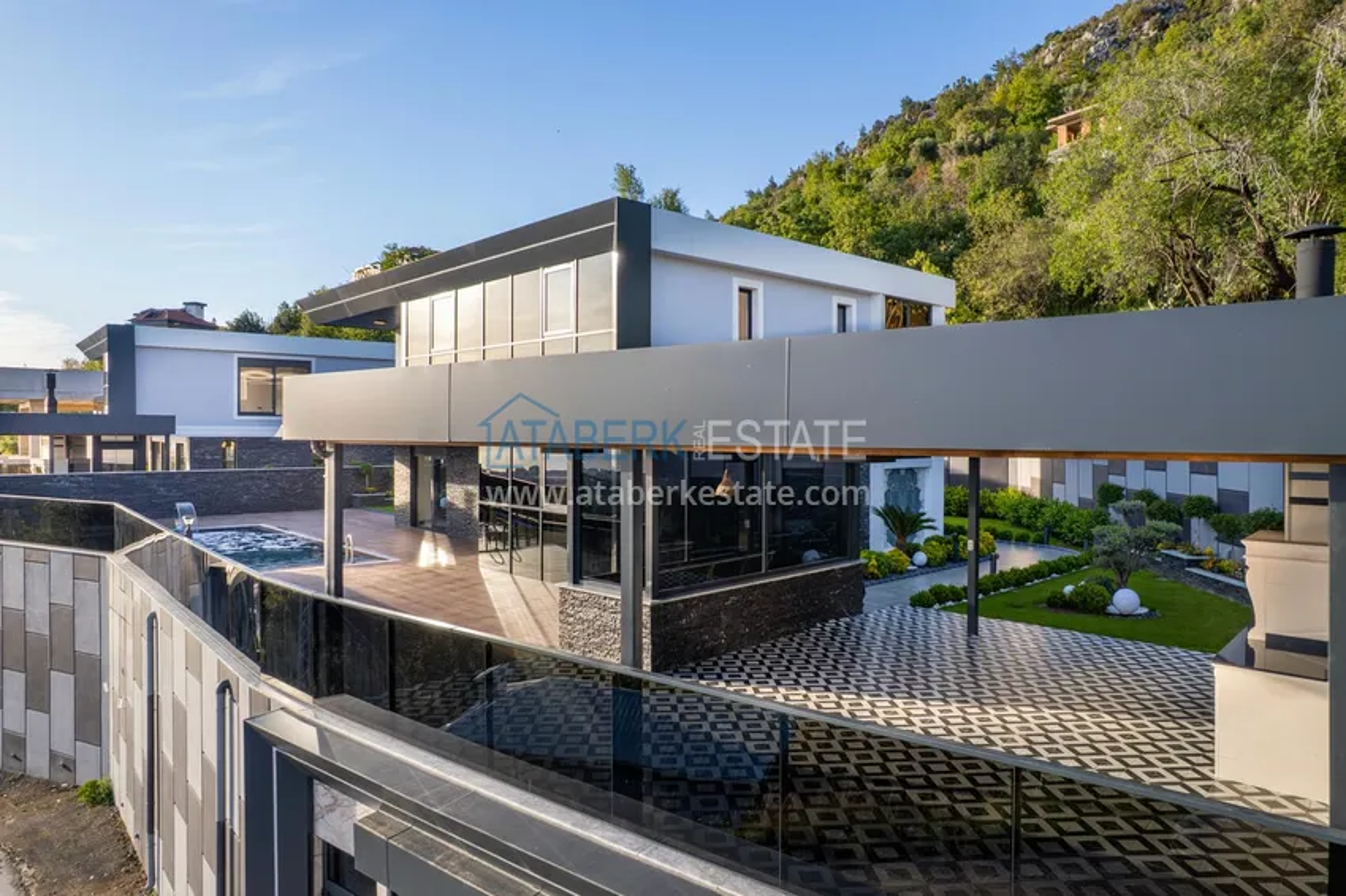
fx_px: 822
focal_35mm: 22
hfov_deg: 78.6
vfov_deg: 57.2
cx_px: 673
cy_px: 448
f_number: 2.8
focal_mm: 8.38
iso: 100
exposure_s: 1/640
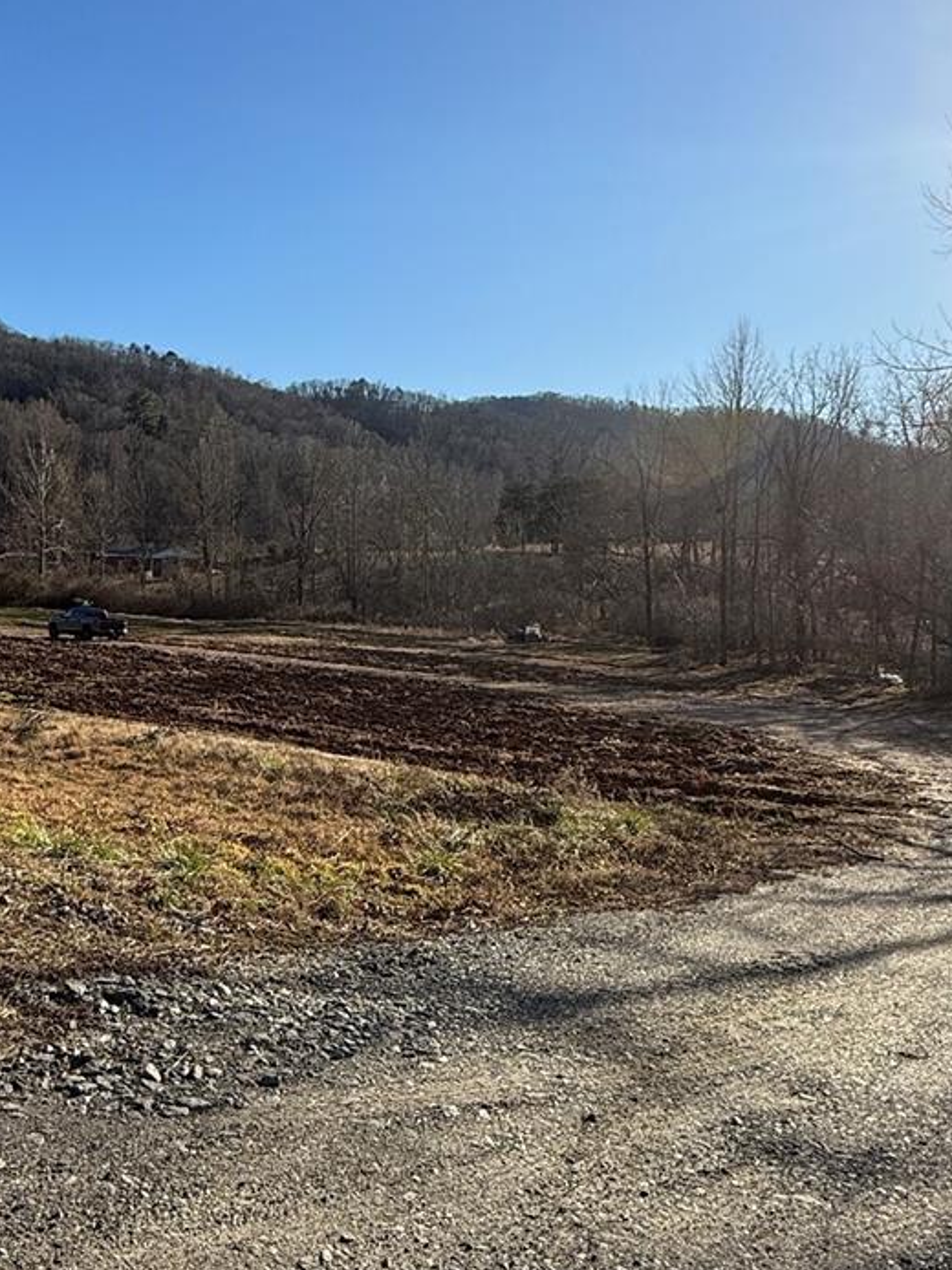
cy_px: 635
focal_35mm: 31
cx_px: 373
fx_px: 1137
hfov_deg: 45.1
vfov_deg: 58.4
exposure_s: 1/1848
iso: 50
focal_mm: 2.22
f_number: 2.2
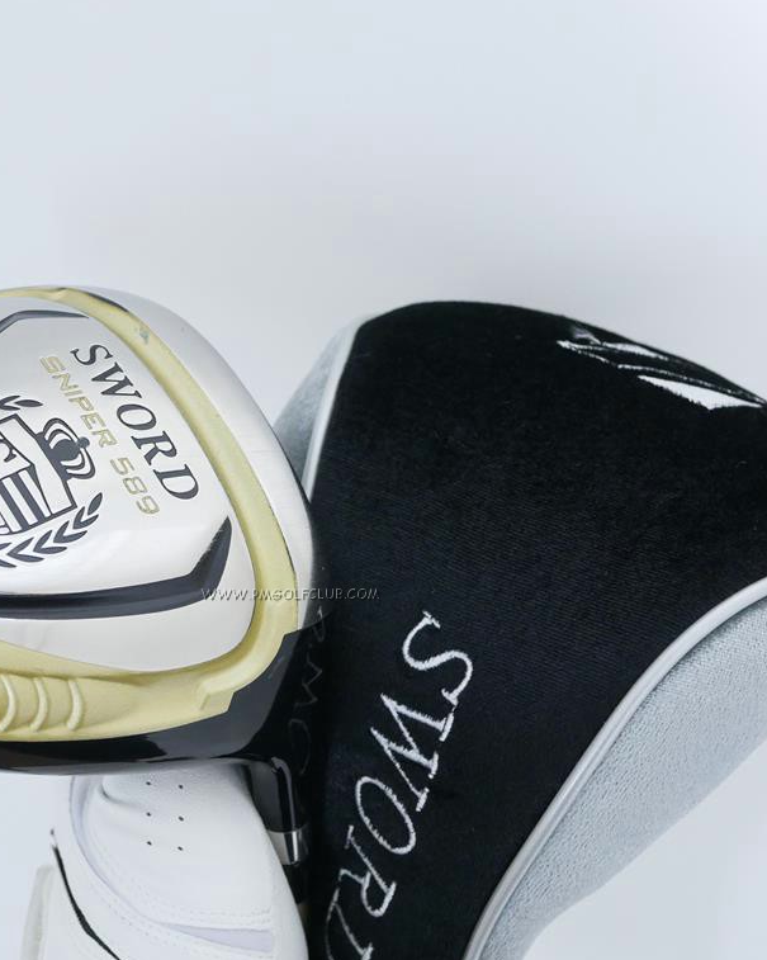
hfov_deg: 23.1
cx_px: 291
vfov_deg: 28.7
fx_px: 1874
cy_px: 479
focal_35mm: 66
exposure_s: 1/80
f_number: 4
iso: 1600
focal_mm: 25
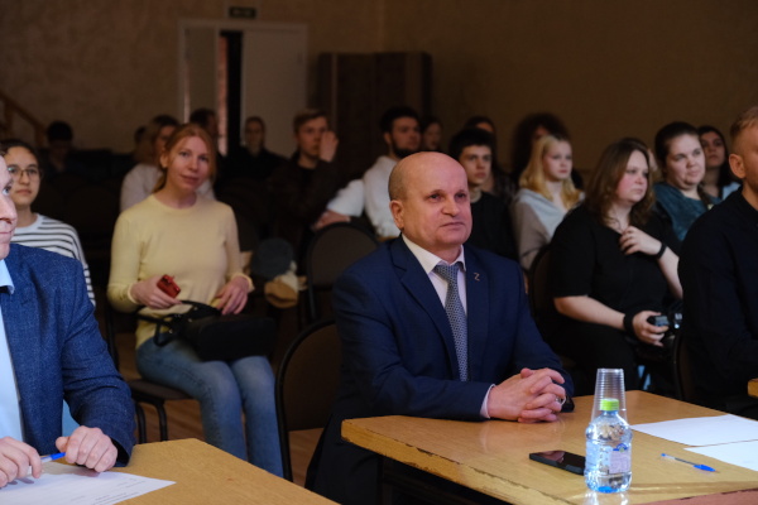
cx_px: 379
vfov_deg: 18.7
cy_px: 252
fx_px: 1537
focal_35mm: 73
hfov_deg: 27.7
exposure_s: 1/160
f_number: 3.2
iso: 2000
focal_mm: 48.5
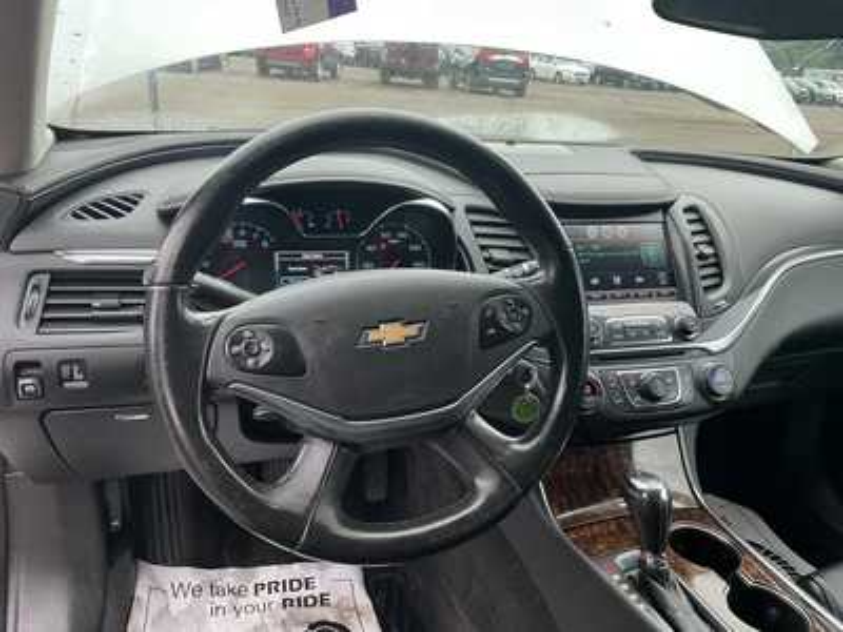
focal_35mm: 28
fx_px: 682
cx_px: 422
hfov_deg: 63.4
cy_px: 316
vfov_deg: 49.7
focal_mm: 3
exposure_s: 1/122
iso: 50
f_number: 1.8
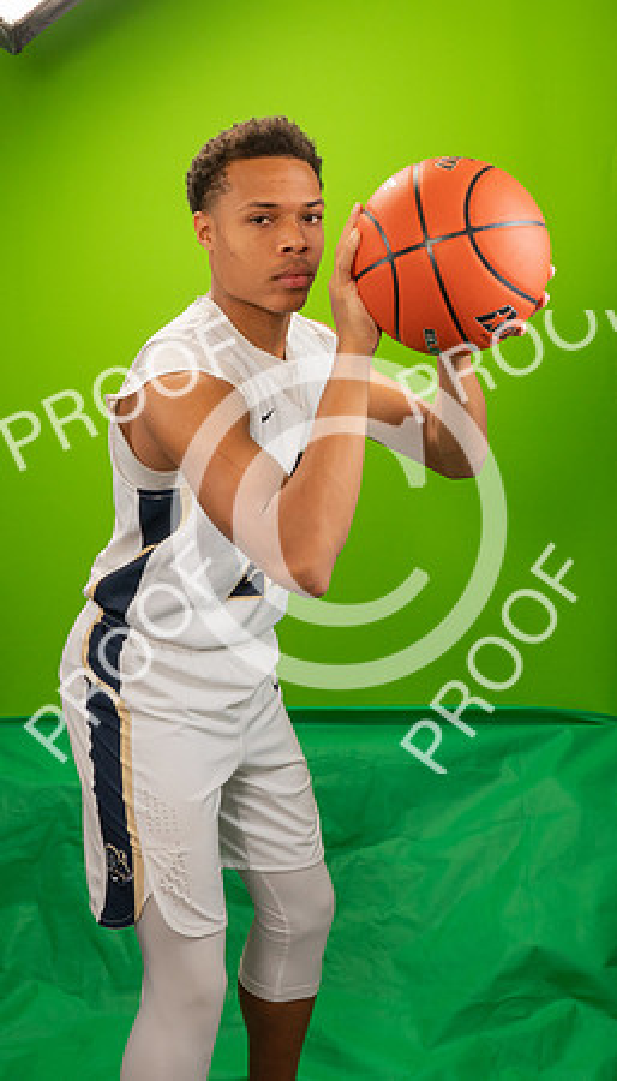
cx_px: 254
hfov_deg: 25.8
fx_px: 1344
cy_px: 428
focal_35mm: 47
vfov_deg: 43.5
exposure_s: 1/60
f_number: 18
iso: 800
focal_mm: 24
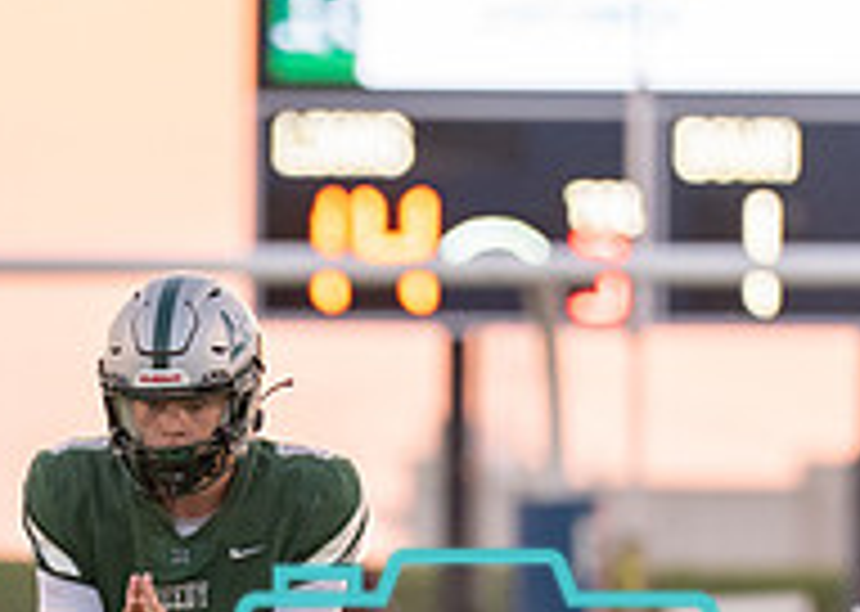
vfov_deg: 1.5
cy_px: 696
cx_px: 220
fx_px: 23667
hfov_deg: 2.1
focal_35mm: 970
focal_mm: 200
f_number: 2.8
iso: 640
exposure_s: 1/1000
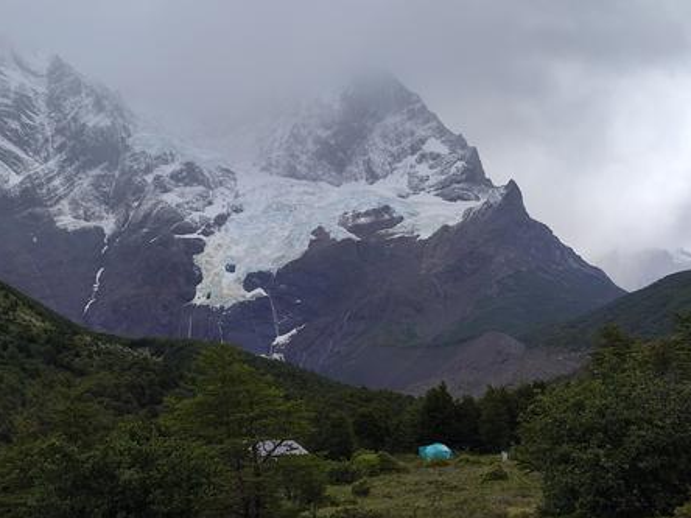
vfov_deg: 39.4
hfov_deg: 50.9
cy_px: 198
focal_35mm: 36
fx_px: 719
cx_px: 268
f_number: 1.9
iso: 50
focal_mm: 6.04
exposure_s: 1/570
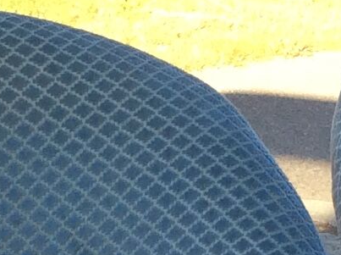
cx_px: 292
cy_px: 540
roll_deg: +1.4
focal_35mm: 206
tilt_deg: -23.9
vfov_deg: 6.9
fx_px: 2026
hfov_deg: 9.6
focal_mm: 3.3
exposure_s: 1/196
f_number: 2.4
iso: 32
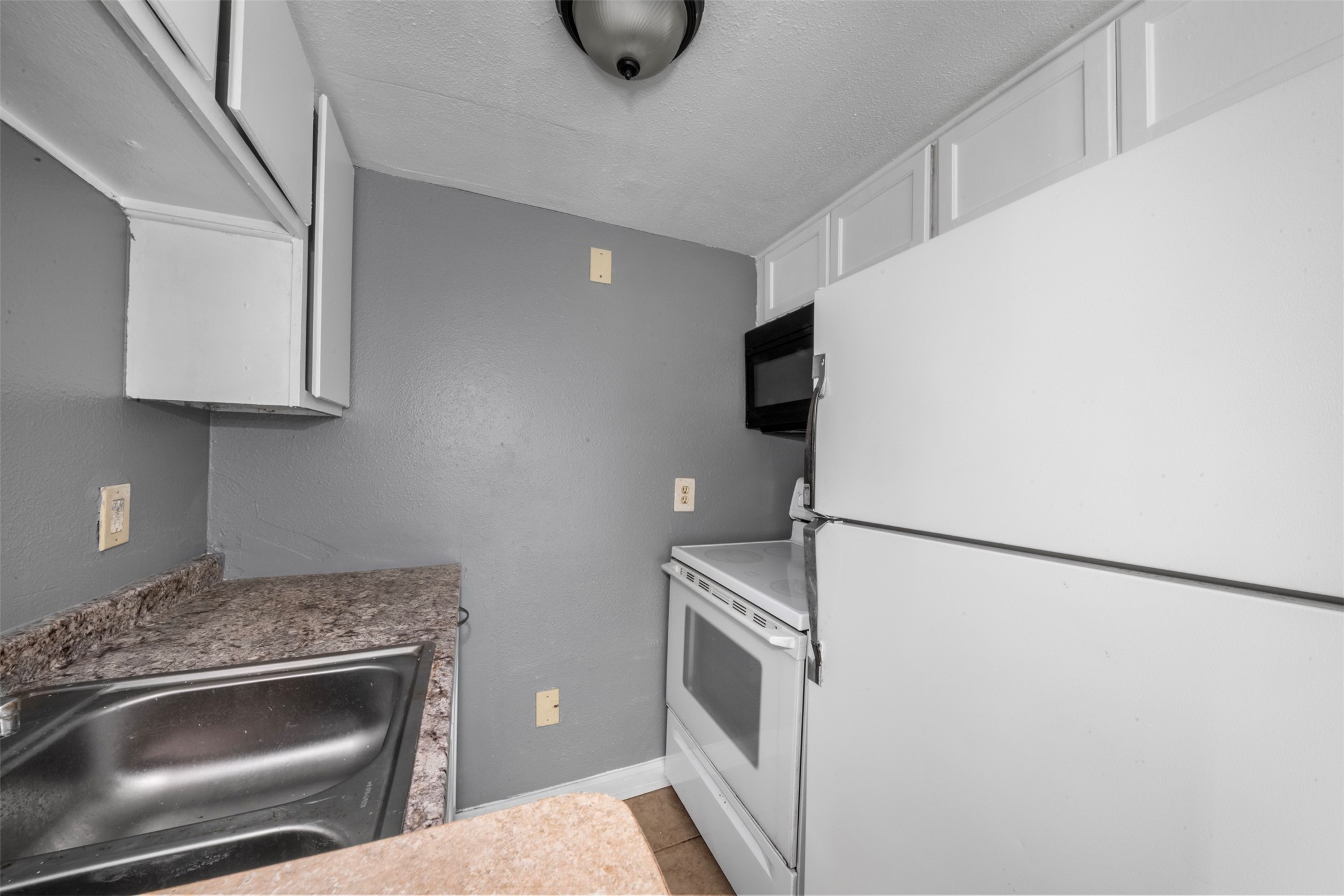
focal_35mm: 12
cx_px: 672
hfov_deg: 112.6
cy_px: 448
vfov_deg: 90.0
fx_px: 448
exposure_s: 30
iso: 250
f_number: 9
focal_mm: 12
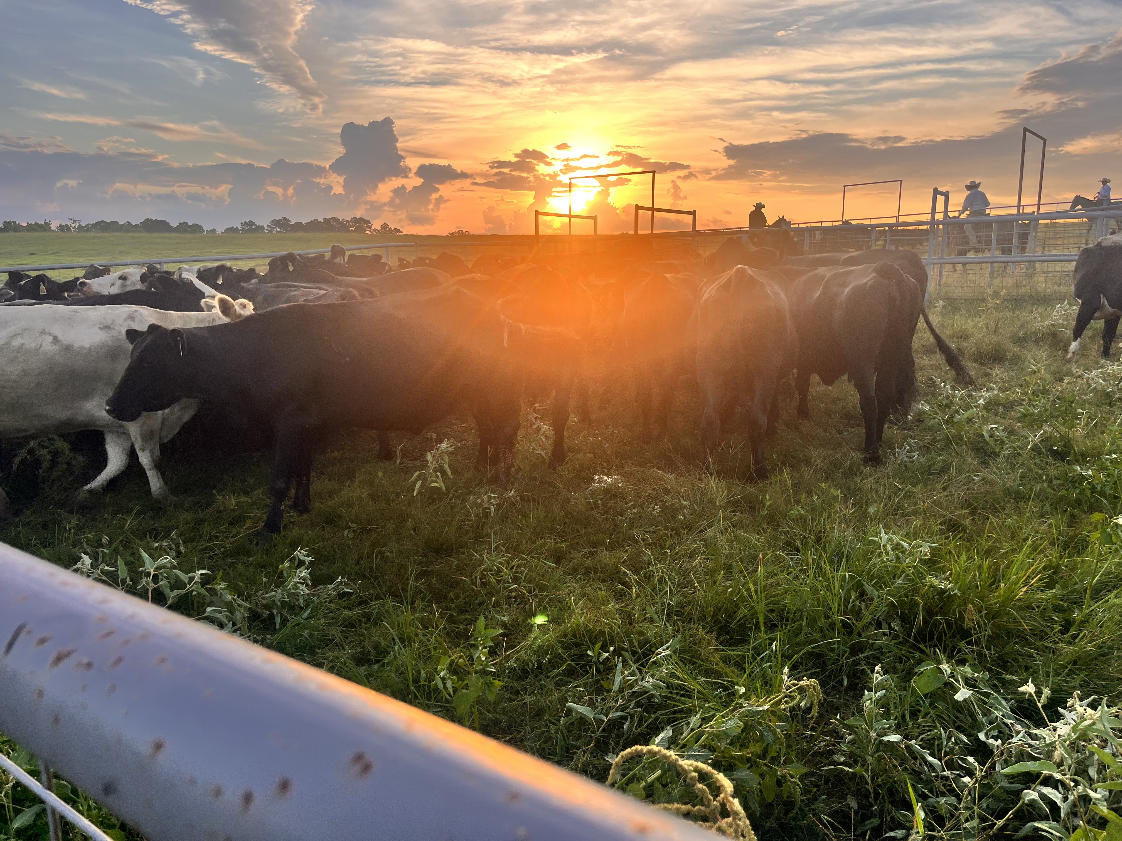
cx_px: 561
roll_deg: -0.3
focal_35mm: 26
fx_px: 843
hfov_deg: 67.3
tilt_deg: -10.2
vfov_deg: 53.1
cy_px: 420
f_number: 1.6
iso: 50
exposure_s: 1/684
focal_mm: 5.1
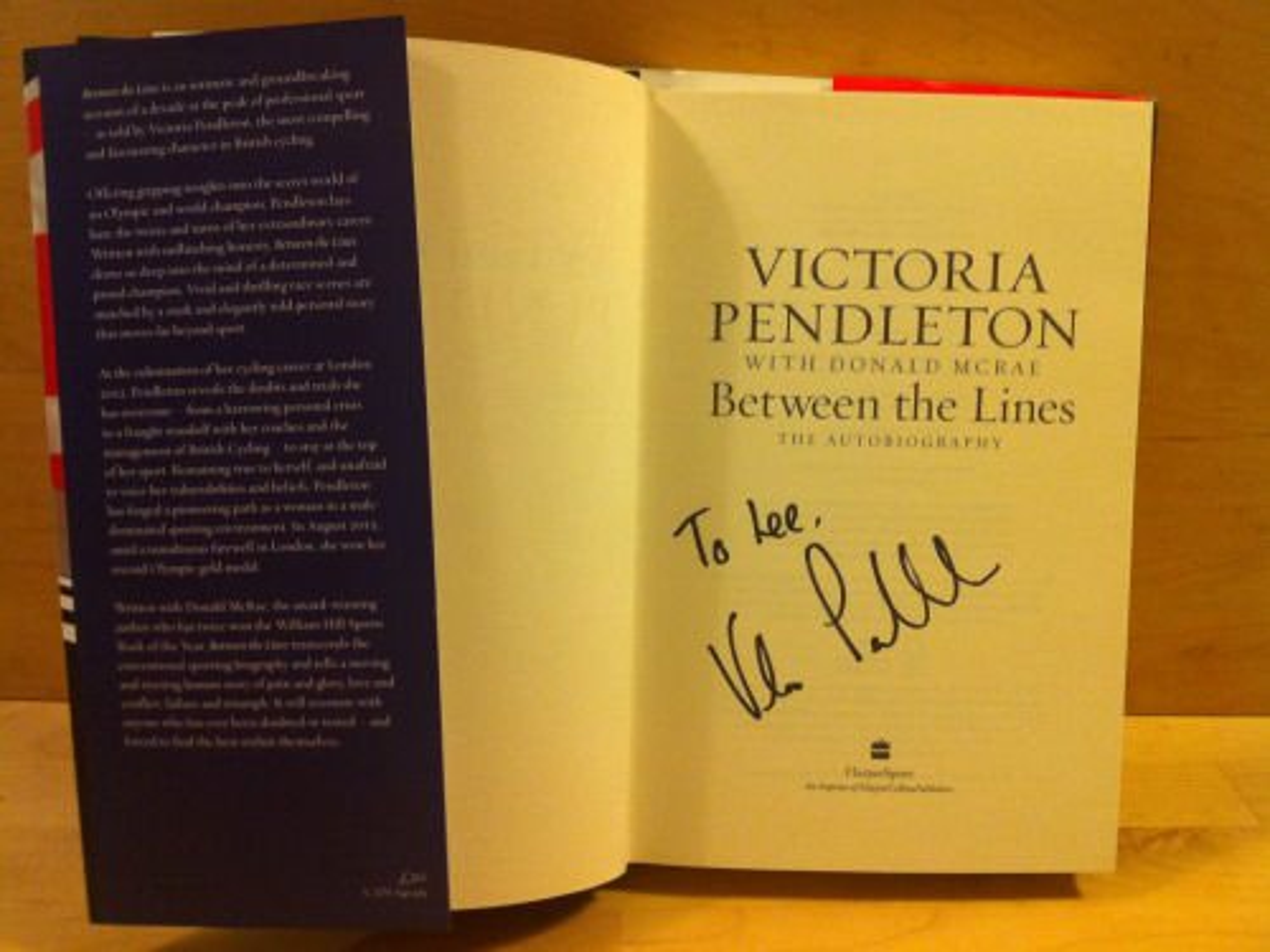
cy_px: 476
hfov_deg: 52.6
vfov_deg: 40.7
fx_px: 1284
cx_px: 635
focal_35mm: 35
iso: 200
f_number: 2.8
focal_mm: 3.85
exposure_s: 1/15
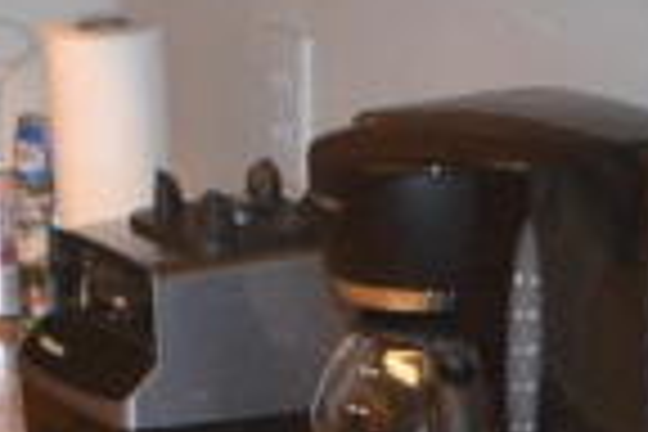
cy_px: 513
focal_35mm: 216
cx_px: 279
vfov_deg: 6.3
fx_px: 3888
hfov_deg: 9.5
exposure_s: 1/60
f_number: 3.5
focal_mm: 18
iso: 1250
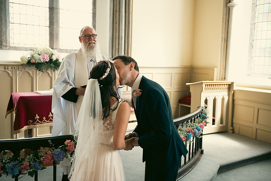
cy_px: 90
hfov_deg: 50.7
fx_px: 286
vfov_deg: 35.1
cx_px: 136
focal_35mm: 38
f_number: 3.5
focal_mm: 38
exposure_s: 1/160
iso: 400
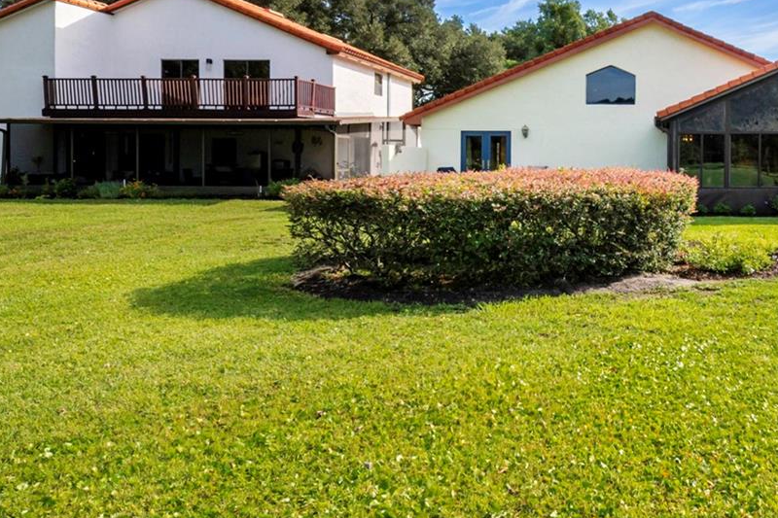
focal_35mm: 30
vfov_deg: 43.1
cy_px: 183
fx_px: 648
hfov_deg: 57.0
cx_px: 632
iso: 200
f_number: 8
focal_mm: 10
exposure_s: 1/500
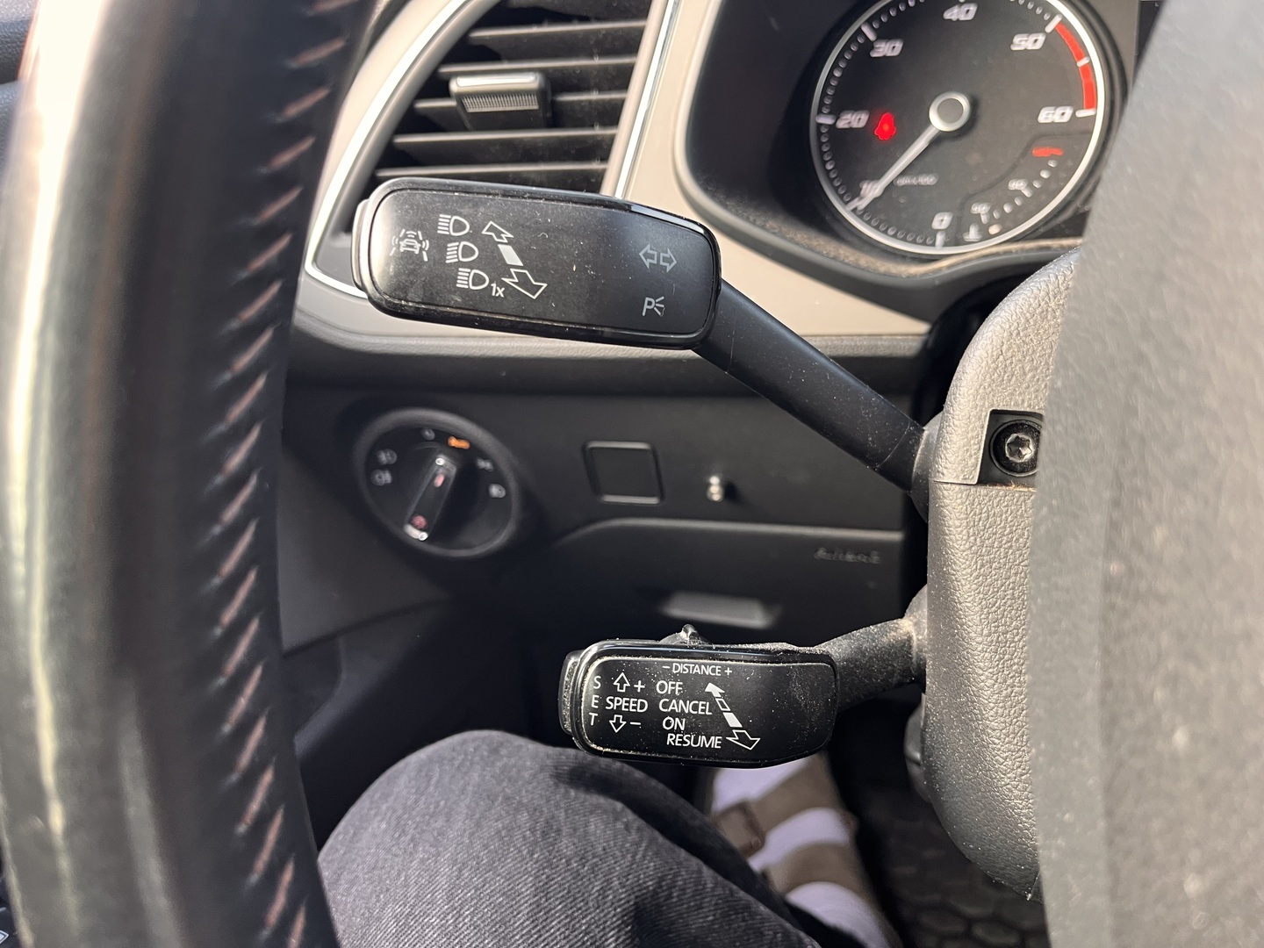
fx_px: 949
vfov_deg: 53.1
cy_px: 474
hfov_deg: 67.3
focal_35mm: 26
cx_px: 632
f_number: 1.6
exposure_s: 1/88
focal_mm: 5.1
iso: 125
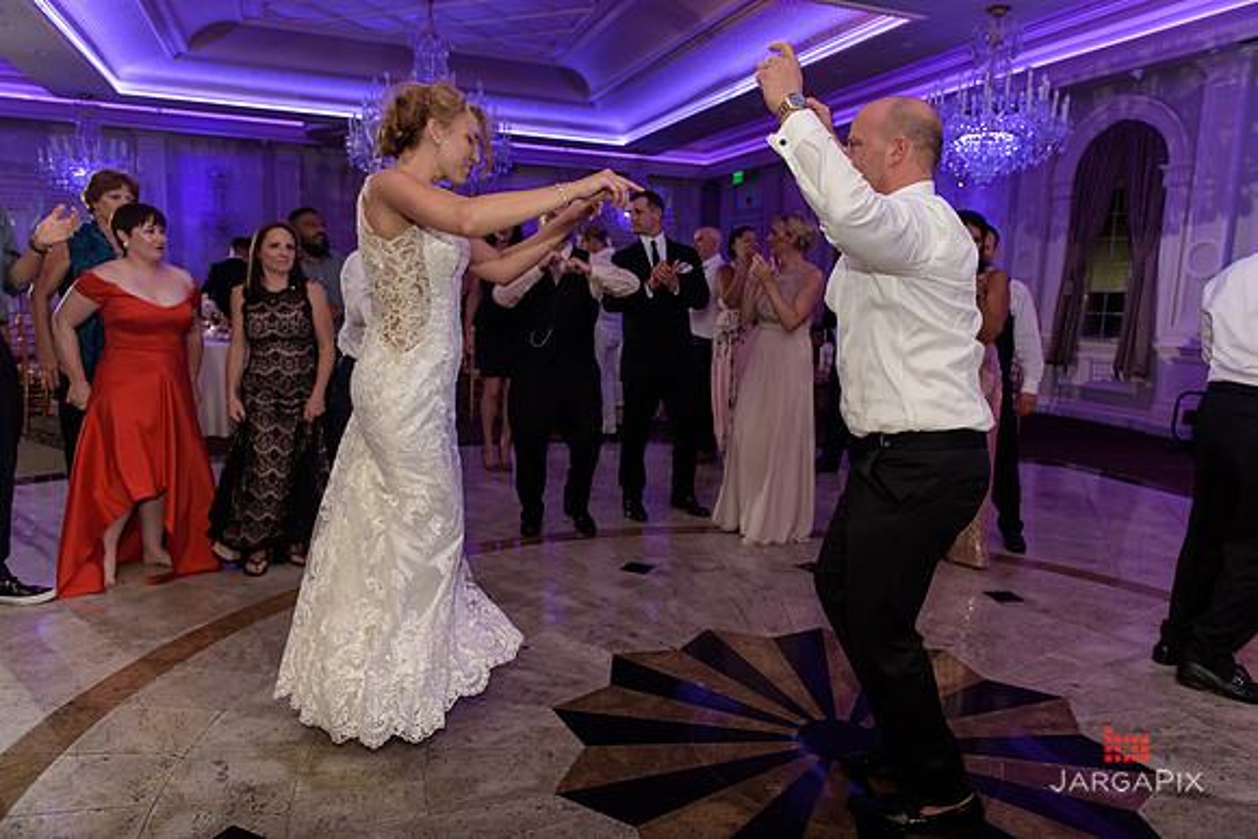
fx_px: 839
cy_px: 420
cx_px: 629
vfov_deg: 53.2
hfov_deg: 73.7
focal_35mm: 24
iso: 1600
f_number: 3.2
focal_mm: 24
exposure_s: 1/125
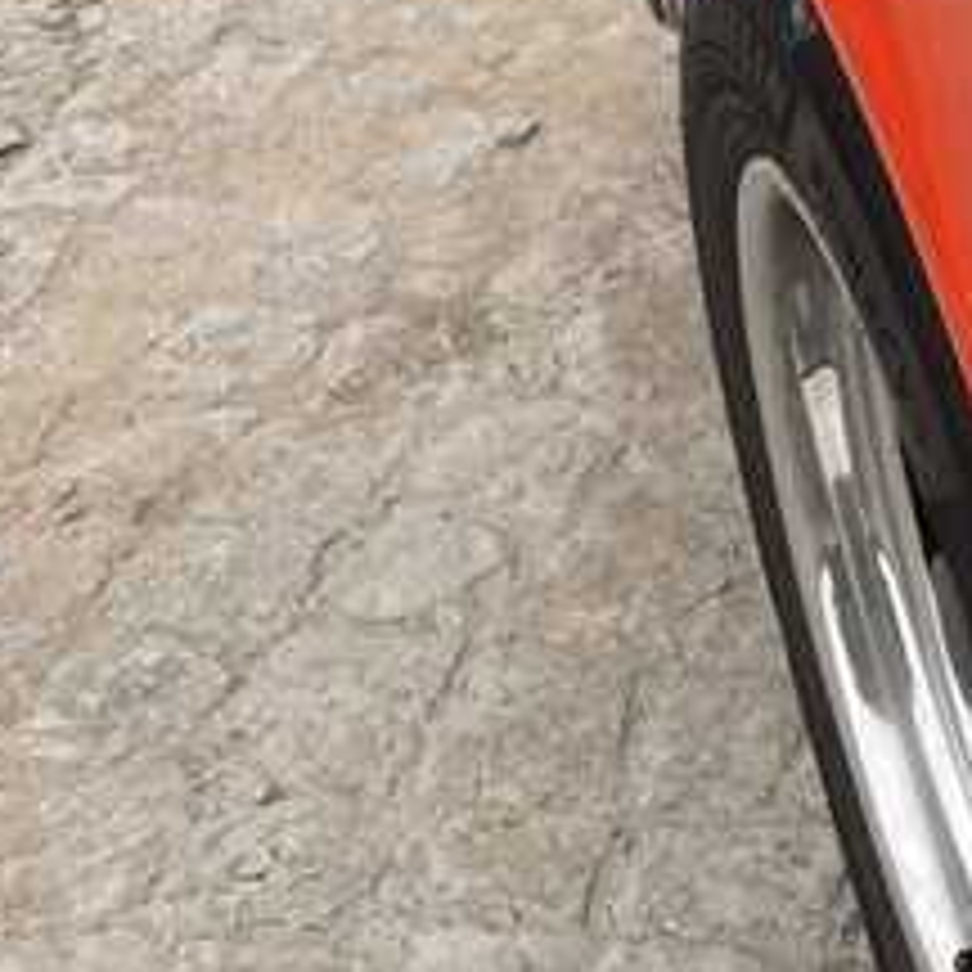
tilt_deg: -20.6
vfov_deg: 15.1
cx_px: 1336
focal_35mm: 109
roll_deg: +6.6
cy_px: -356
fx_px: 3463
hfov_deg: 15.1
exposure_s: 1/537
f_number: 1.6
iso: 32
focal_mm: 4.2
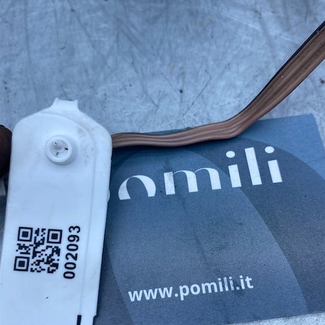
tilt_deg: -67.3
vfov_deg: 52.4
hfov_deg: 52.5
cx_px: 164
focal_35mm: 31
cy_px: 184
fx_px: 329
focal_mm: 4.25
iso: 32
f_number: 1.8
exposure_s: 1/752
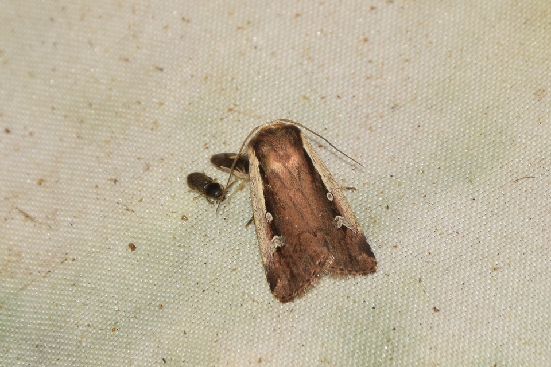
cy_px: 184
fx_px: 3214
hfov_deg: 9.8
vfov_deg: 6.5
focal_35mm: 210
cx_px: 276
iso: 100
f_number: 13
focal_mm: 140
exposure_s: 1/60
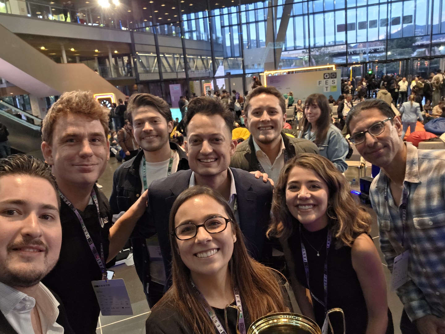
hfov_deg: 67.3
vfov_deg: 53.1
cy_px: 168
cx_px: 227
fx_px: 334
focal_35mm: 26
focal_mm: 3.3
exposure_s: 1/60.2
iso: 500
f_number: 2.2
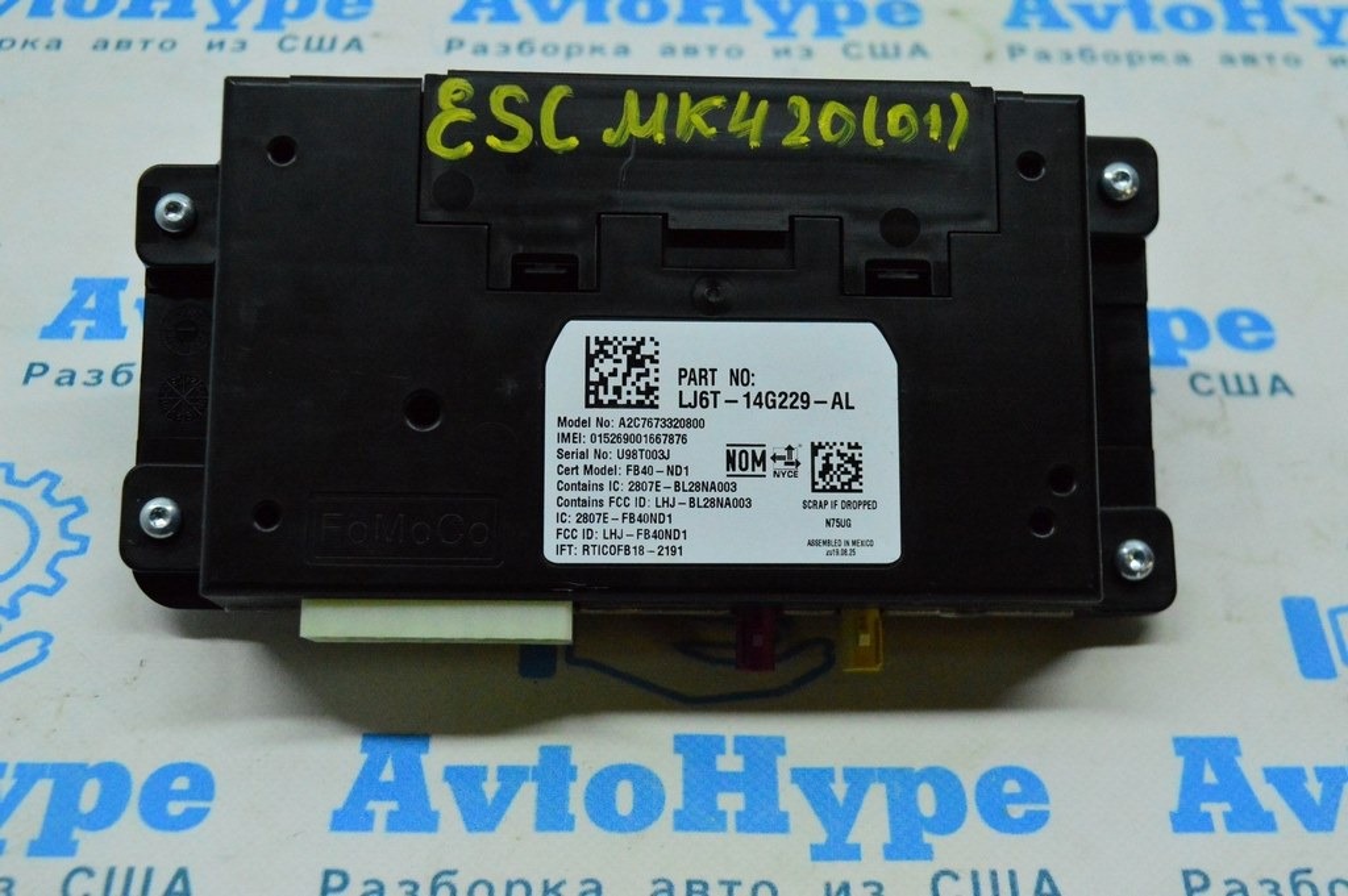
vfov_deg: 26.4
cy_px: 448
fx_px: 1908
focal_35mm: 51
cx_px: 674
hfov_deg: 38.9
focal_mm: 34
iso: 6400
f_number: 6.3
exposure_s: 1/640
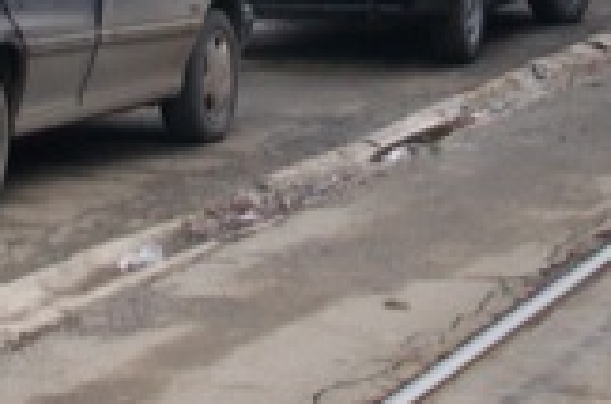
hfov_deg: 9.9
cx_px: 324
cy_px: -255
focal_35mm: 208
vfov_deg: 6.5
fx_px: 3520
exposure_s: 1/320
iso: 800
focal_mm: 35
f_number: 9
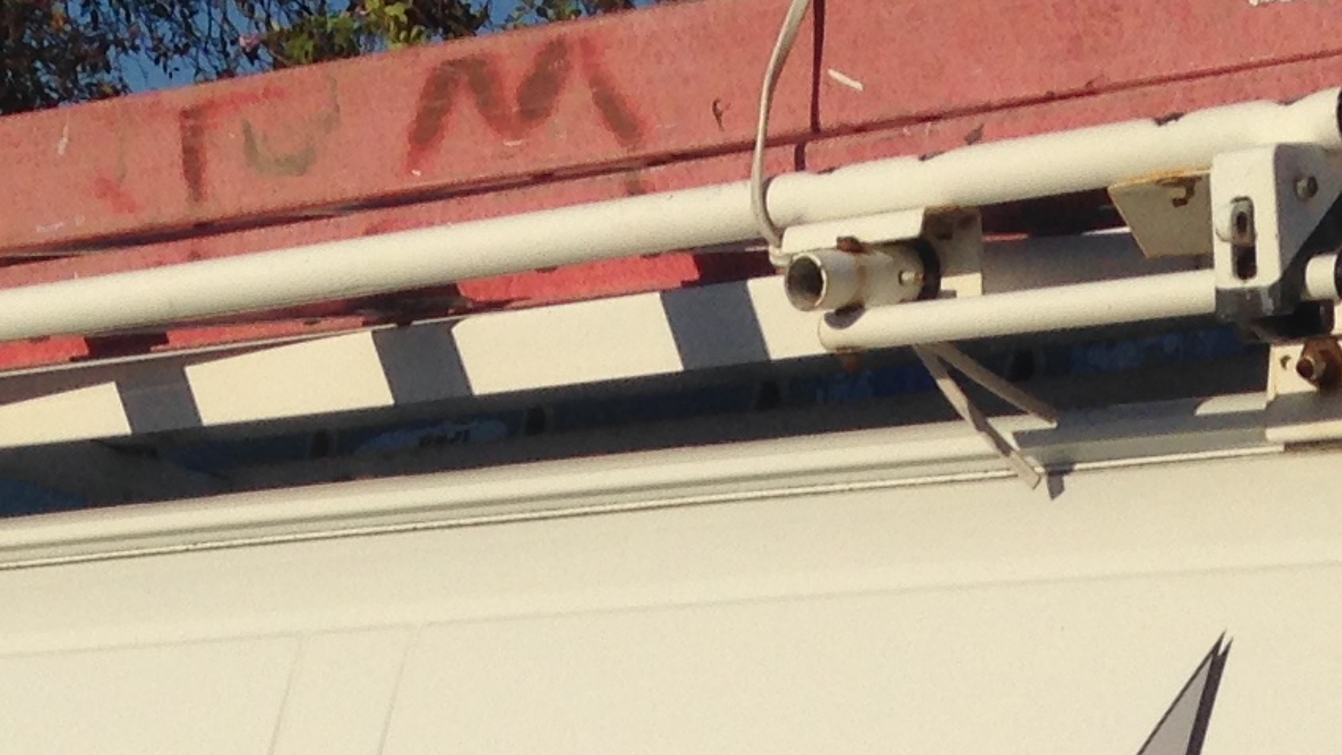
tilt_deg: -7.3
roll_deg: -1.0
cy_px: 1769
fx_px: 4910
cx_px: 837
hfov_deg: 15.5
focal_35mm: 138
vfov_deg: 8.1
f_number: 2.4
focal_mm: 4.12
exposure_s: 1/3876
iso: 50
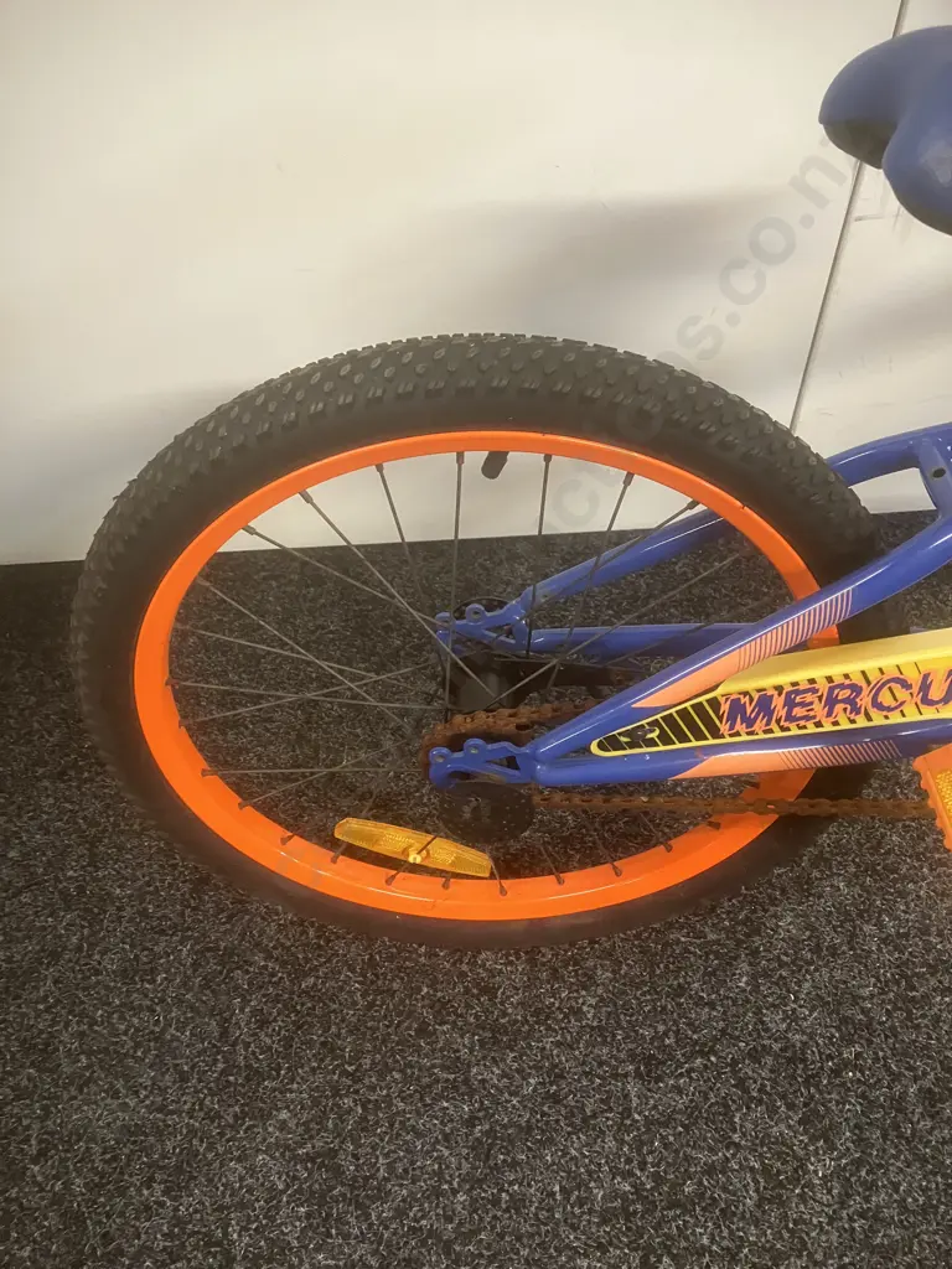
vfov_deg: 63.4
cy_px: 634
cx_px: 476
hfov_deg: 49.7
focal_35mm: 28
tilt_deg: -50.9
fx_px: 1027
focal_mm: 3.99
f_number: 1.8
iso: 320
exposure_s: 1/50
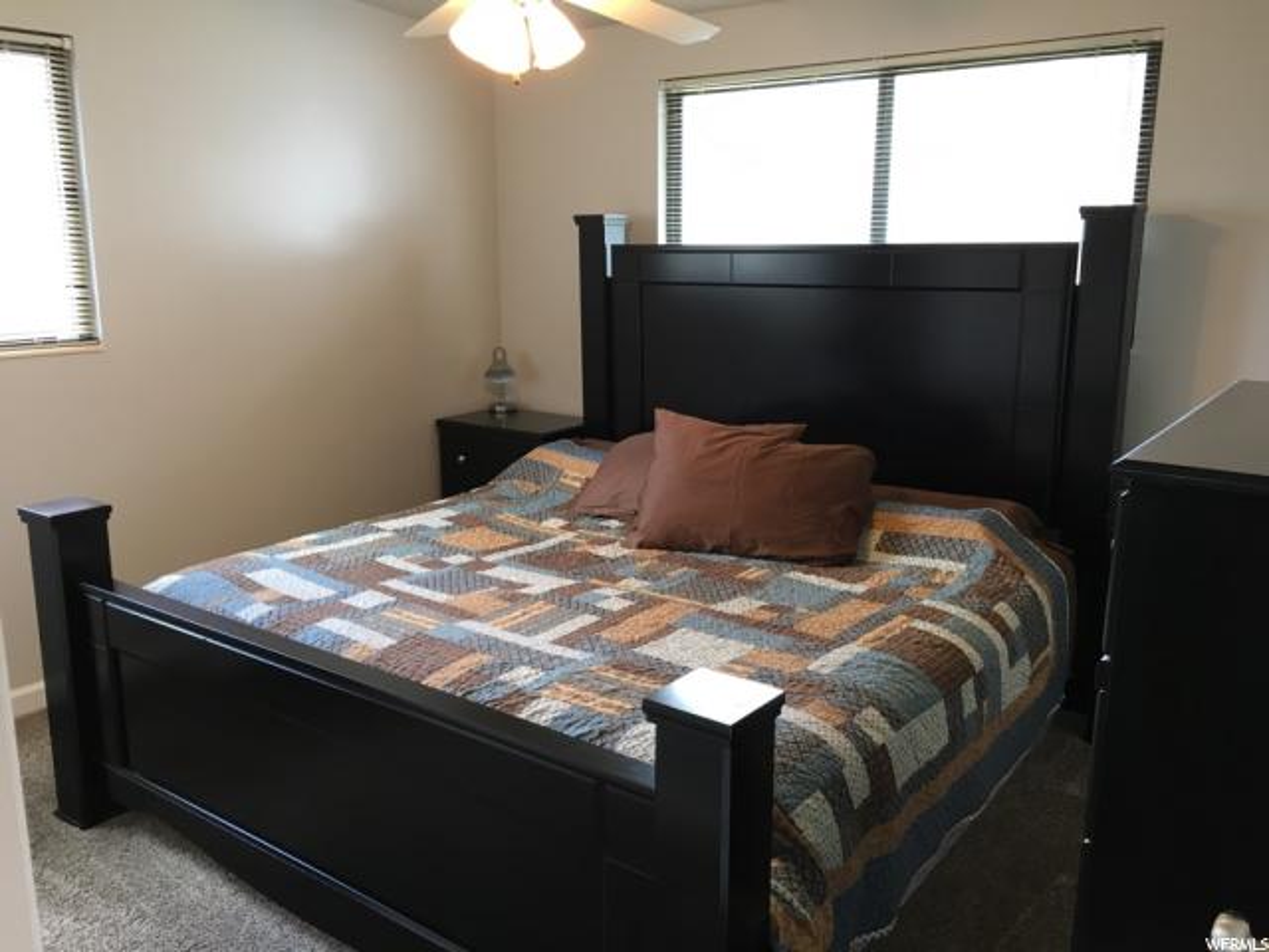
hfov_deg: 61.7
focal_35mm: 29
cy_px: 476
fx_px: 1063
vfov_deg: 48.2
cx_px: 634
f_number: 2.2
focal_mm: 4.15
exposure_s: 1/30
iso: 80
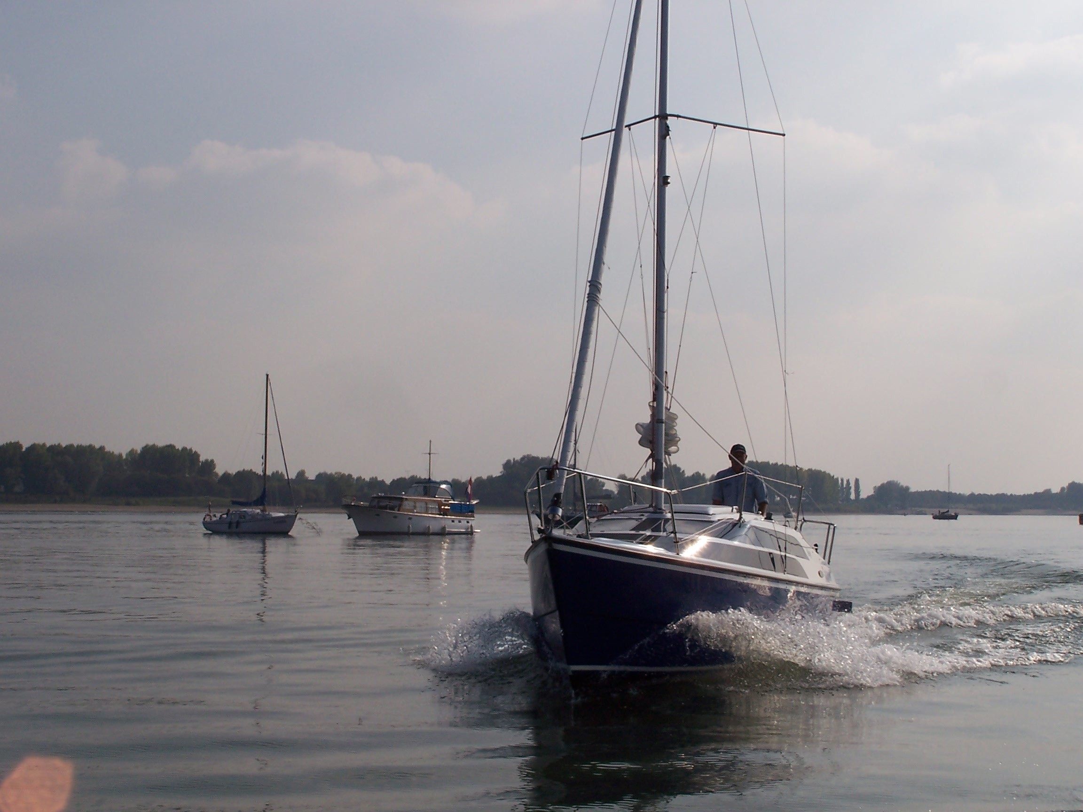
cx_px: 542
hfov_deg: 30.3
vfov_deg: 22.9
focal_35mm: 64
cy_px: 406
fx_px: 2002
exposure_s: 1/1000
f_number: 6.3
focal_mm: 10.7
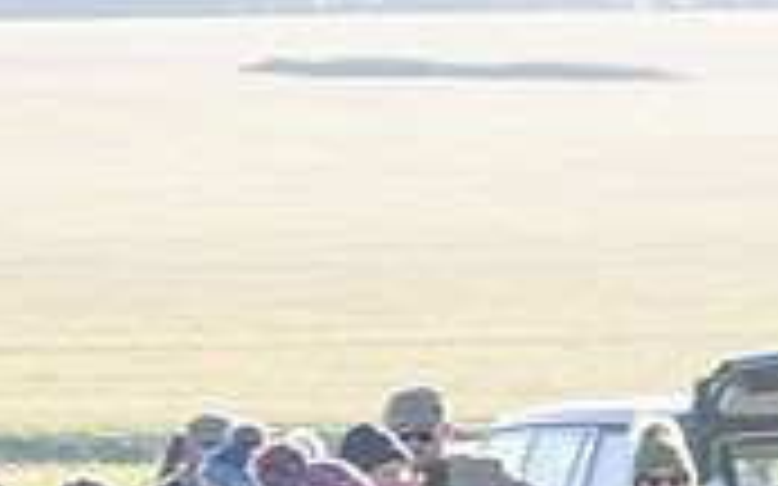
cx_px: 727
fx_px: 7143
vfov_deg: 3.8
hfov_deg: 6.2
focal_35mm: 337
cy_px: 1011
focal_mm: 41
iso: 640
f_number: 4
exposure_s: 1/1000
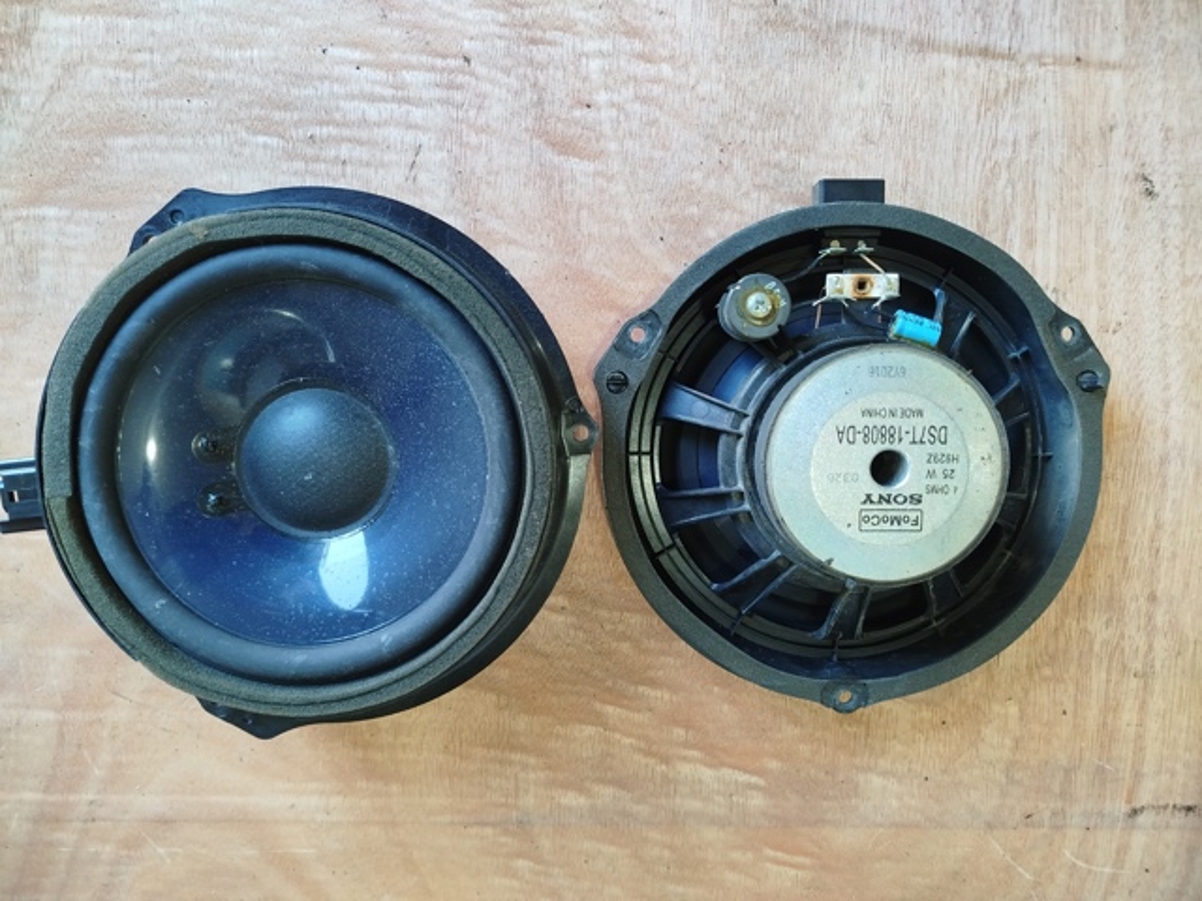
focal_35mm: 24
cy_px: 450
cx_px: 601
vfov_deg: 56.8
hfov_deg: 71.6
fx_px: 833
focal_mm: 5.31
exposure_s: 1/33
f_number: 1.7
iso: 320
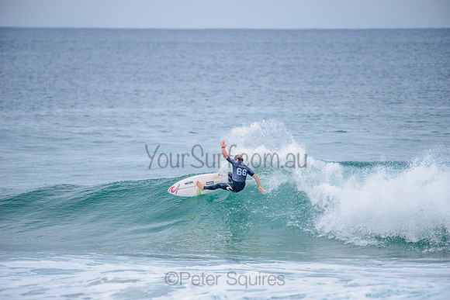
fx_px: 6251
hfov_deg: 4.1
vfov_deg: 2.8
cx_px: 225
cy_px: 150
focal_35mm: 500
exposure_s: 1/2000
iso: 320
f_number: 5.6
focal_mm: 500
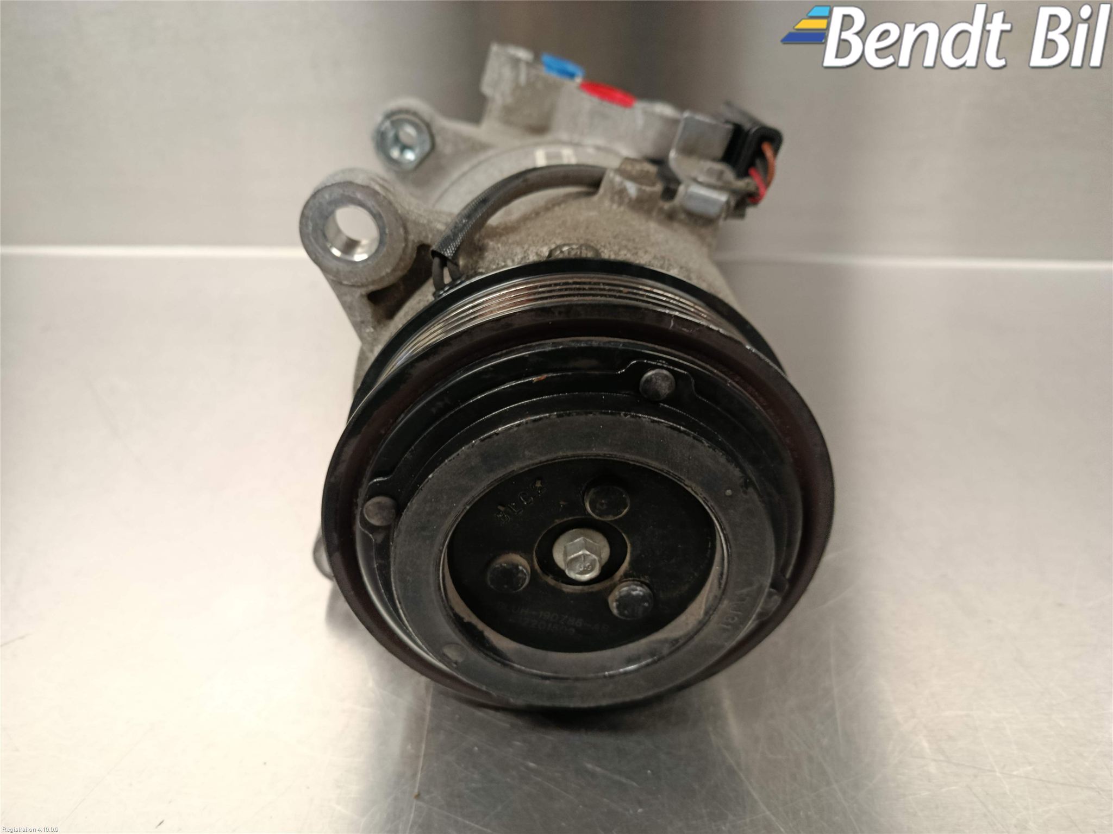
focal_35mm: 24
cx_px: 556
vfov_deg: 56.8
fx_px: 772
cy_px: 417
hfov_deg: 71.6
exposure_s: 1/50
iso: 1282
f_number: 1.7
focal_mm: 5.24
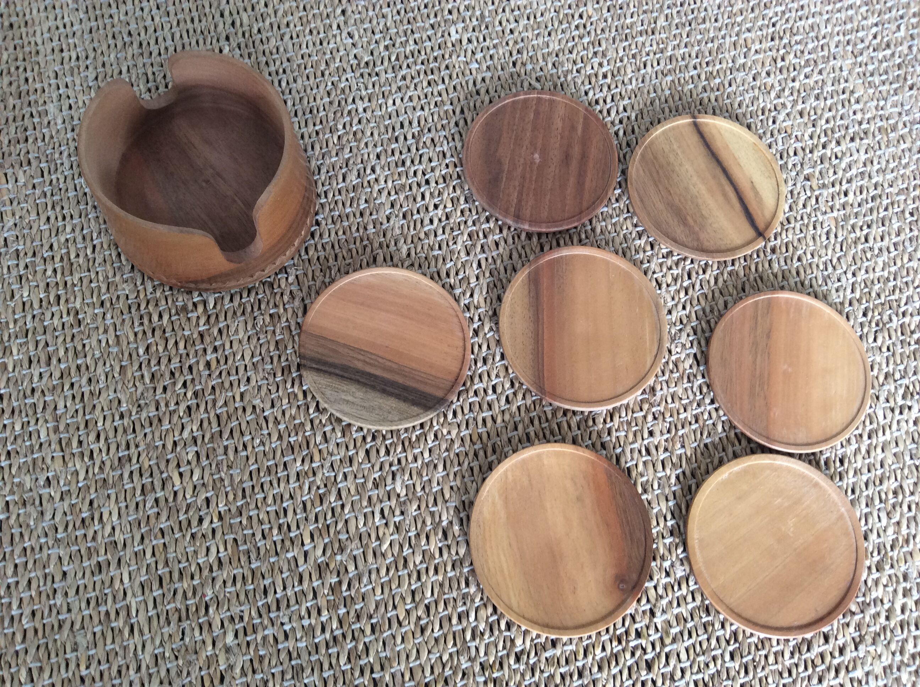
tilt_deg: -72.4
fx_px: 849
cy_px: 344
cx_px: 460
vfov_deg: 44.1
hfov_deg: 56.9
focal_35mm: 32
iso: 64
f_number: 2.4
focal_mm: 3.3
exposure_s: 1/25
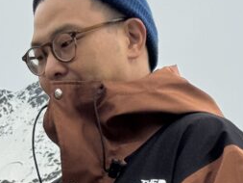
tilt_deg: +15.9
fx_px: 1363
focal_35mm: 194
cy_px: 110
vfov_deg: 7.7
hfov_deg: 10.2
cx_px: 101
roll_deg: -2.6
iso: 64
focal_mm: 6.76
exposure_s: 1/12500
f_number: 1.78
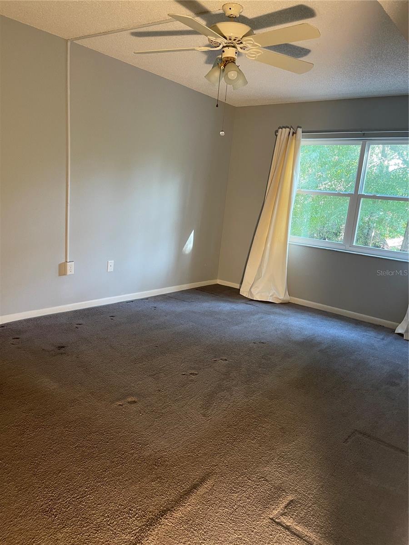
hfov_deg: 54.9
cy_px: 272
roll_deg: -5.8
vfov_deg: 69.4
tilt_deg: -11.2
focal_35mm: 25
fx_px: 394
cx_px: 204
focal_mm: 5.1
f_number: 1.6
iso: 160
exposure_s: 1/60
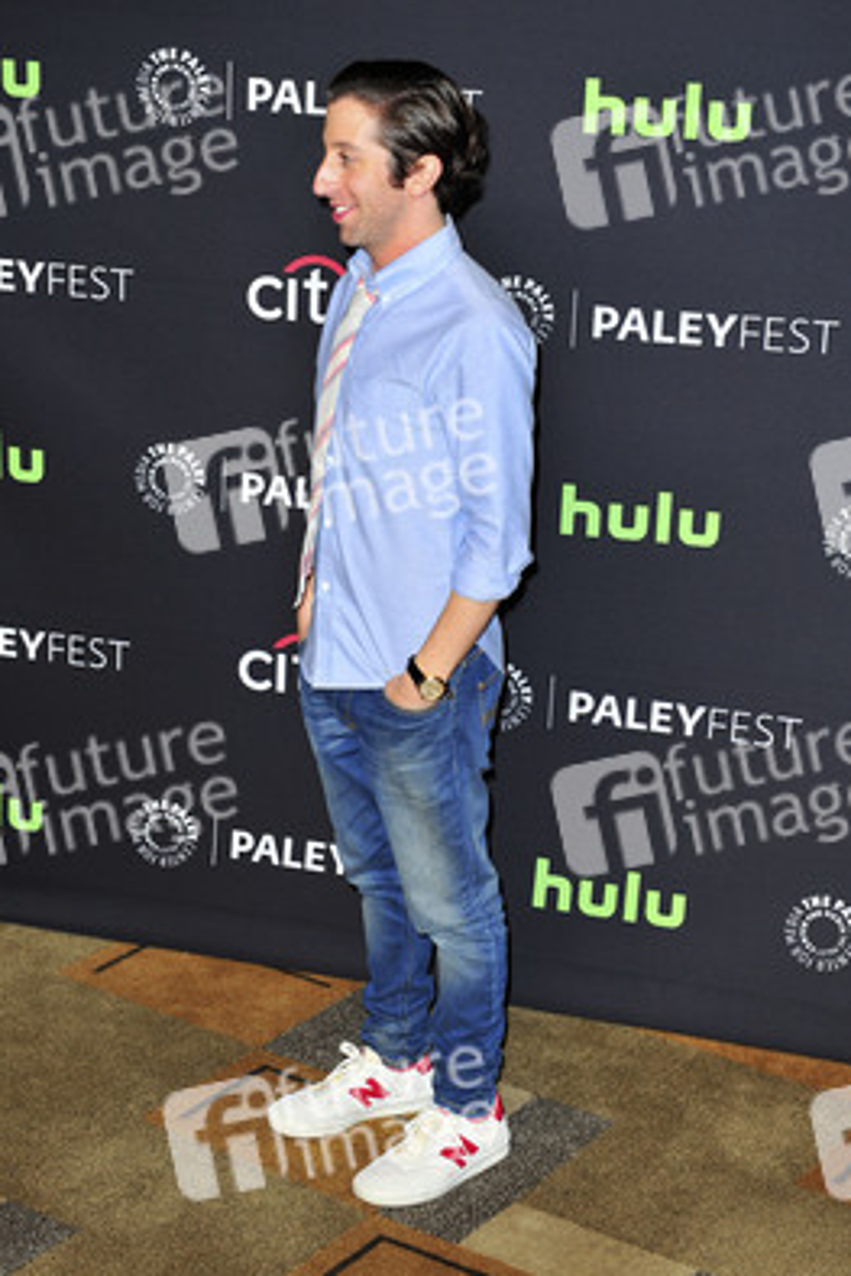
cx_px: 426
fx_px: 2373
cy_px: 638
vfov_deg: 30.1
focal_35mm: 67
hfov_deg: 20.3
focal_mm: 66
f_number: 4.5
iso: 500
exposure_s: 1/320
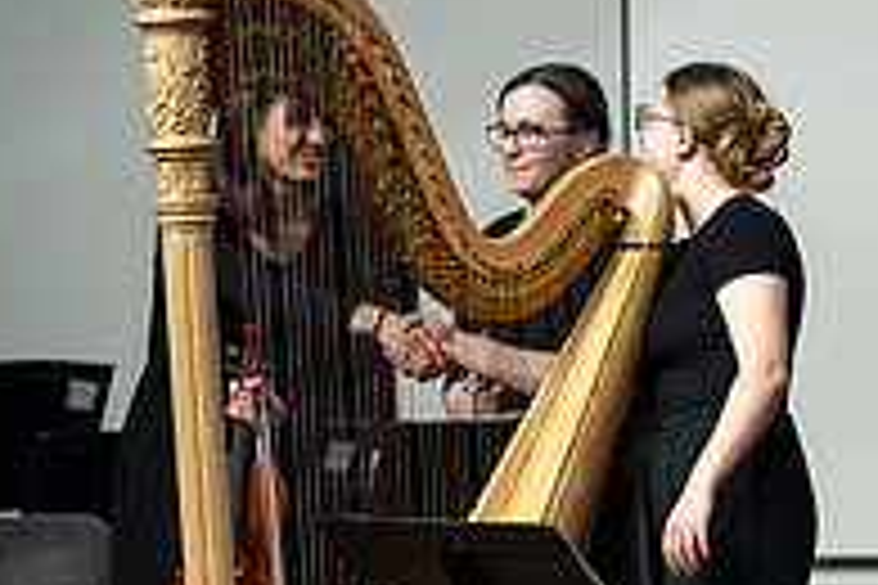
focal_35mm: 447
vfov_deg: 3.1
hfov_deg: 4.6
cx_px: 455
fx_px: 10901
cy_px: 547
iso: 1600
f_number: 2.8
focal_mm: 150
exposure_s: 1/500
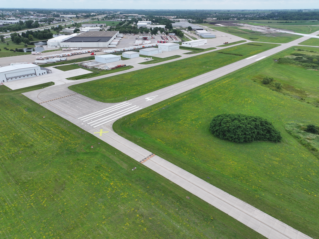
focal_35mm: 24
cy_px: 120
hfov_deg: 71.6
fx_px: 221
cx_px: 160
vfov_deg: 56.8
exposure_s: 1/1000
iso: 100
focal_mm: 12.29
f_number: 2.8
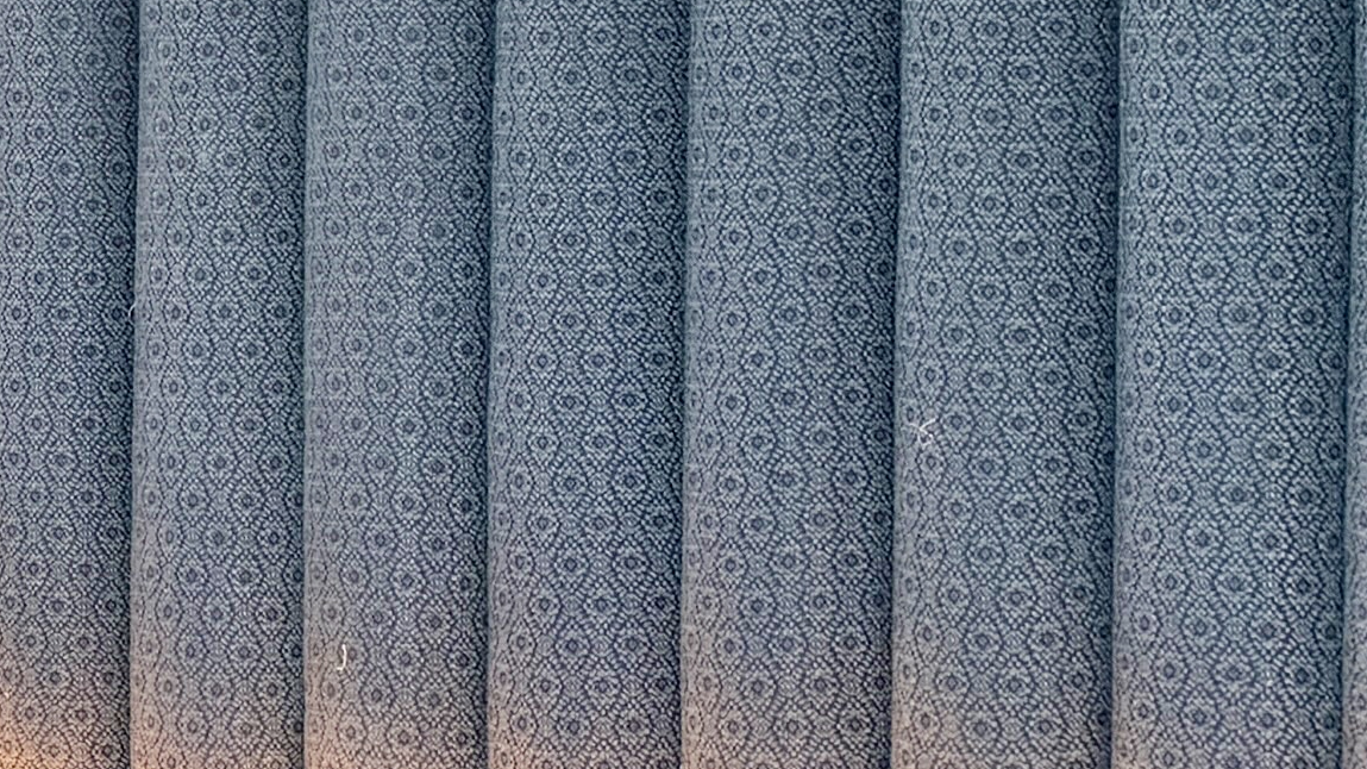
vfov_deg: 9.3
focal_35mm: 130
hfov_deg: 14.6
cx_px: -1041
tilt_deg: -2.0
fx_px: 4712
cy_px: 213
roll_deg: -0.4
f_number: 1.78
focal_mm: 6.86
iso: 64
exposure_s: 1/144
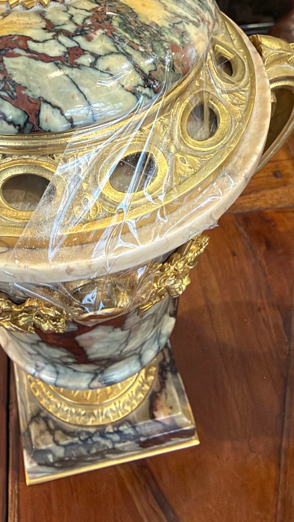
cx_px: 81
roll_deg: +5.7
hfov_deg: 28.0
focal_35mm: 42
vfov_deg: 47.0
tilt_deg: -39.7
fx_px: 582
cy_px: 145
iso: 400
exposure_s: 1/53
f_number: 2.2
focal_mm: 2.22
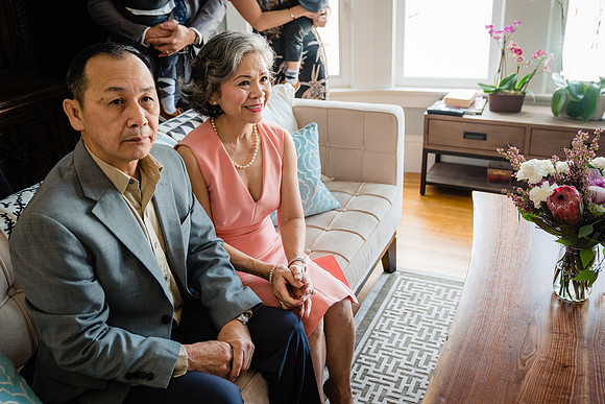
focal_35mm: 36
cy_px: 175
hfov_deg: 52.7
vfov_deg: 36.5
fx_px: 610
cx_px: 302
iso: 1000
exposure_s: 1/200
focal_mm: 32
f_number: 3.5
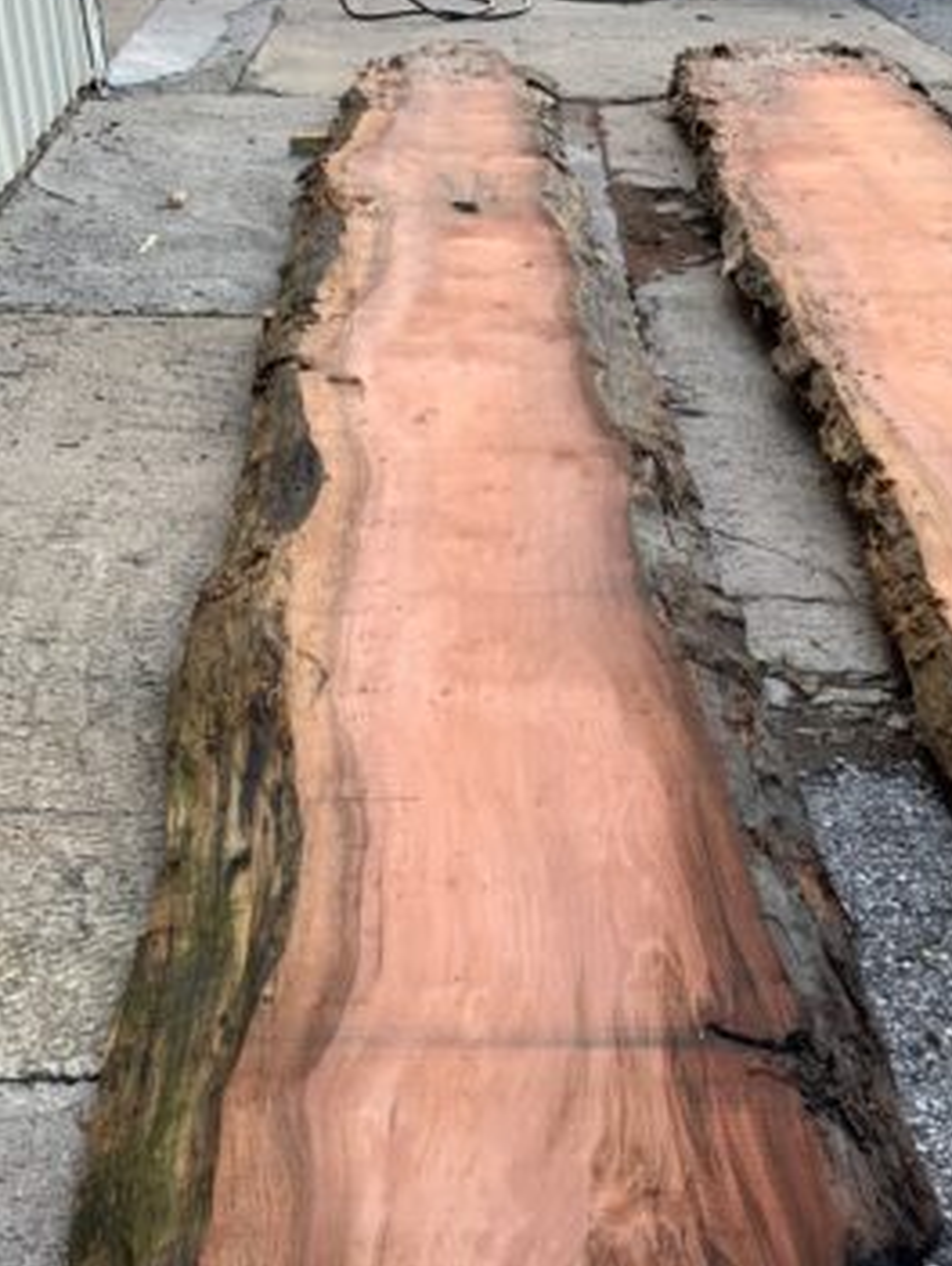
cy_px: 788
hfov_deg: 32.9
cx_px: 426
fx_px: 1611
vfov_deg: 42.6
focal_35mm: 44
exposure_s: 1/122
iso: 25
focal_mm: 3
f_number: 1.8
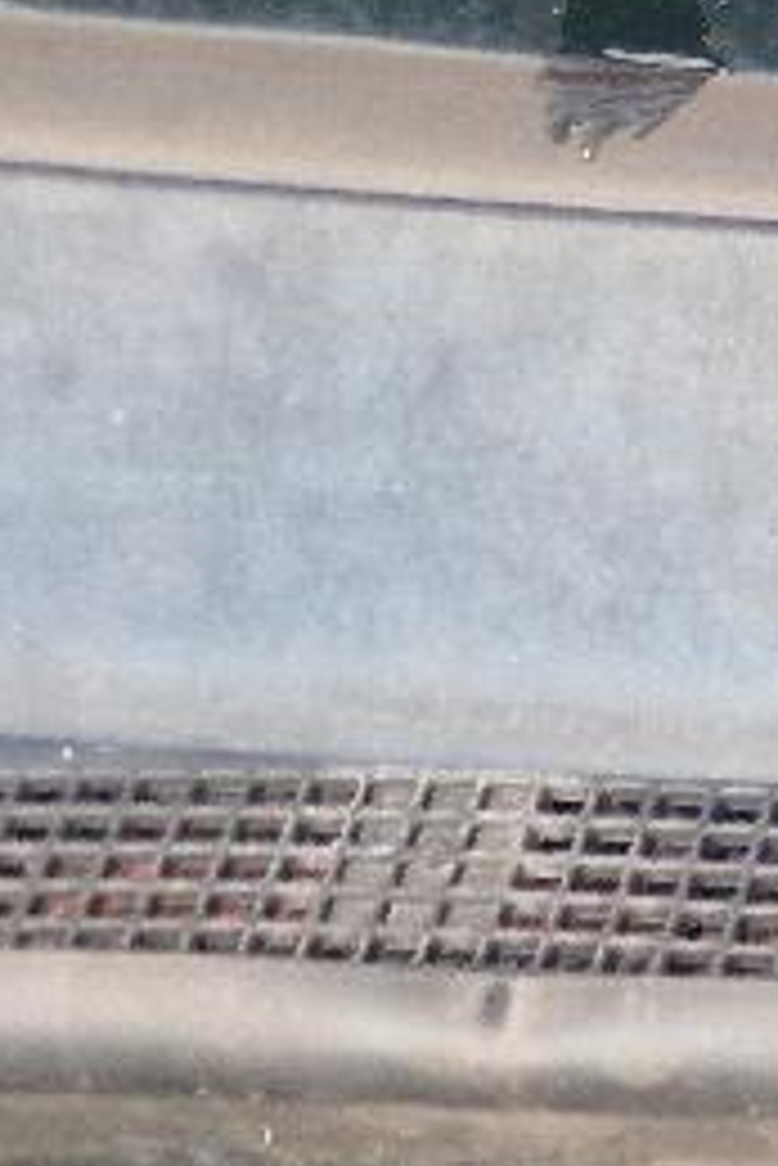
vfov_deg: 11.5
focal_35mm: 166
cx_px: 3090
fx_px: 5374
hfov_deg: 6.6
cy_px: 2044
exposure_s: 1/213
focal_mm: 5.4
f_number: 1.8
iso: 50
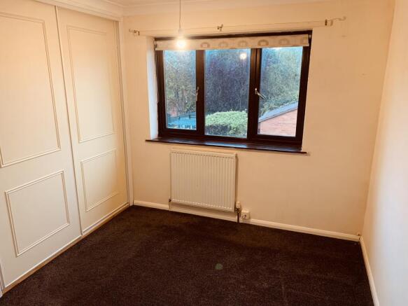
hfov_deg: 67.3
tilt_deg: -14.5
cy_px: 153
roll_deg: +0.7
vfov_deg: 53.0
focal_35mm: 26
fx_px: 306
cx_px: 204
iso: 200
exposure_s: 1/60
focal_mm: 4.25
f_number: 1.8
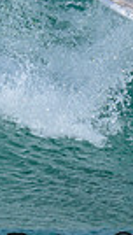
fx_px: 30990
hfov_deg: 0.2
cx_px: -81
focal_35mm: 4974
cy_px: -43
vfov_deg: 0.4
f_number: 6.3
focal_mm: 800
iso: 250
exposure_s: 1/2000
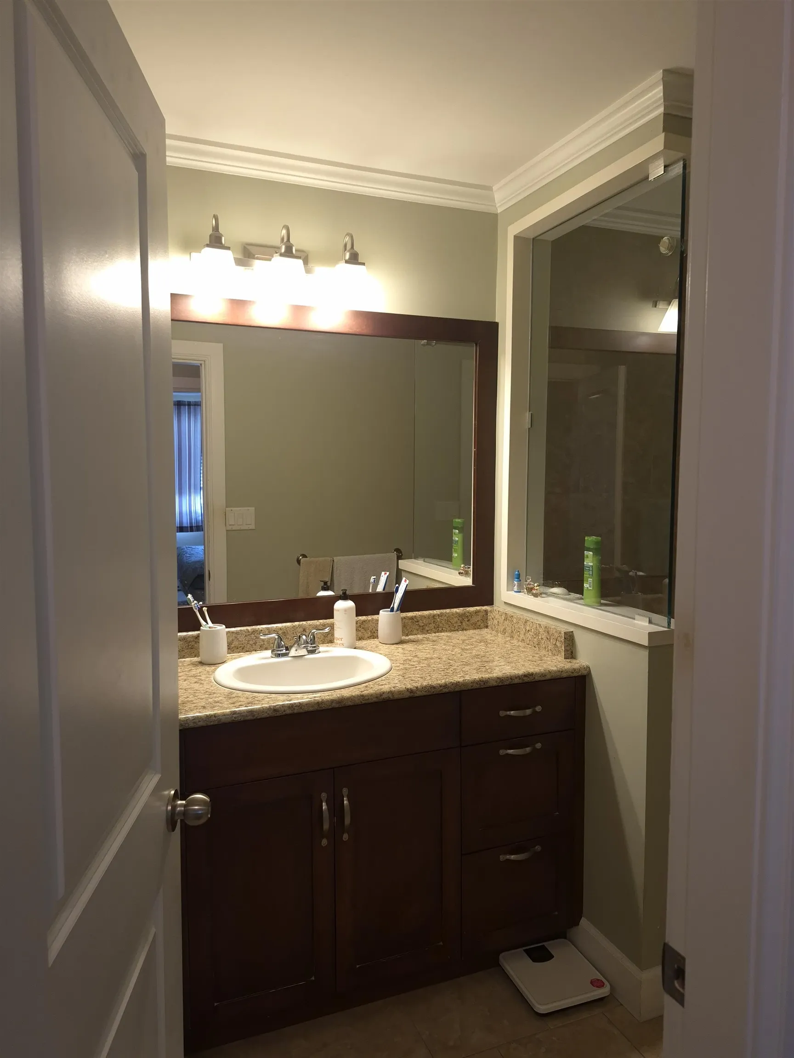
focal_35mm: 23
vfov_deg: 73.9
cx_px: 397
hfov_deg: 58.9
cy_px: 529
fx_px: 703
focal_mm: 5.4
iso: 160
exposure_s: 1/60
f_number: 1.8
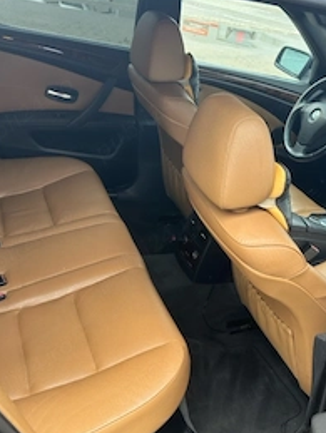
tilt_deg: -33.1
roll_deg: -12.5
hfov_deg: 38.7
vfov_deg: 49.6
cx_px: 182
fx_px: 463
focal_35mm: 37
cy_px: 269
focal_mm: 6.76
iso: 125
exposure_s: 1/65
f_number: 1.78
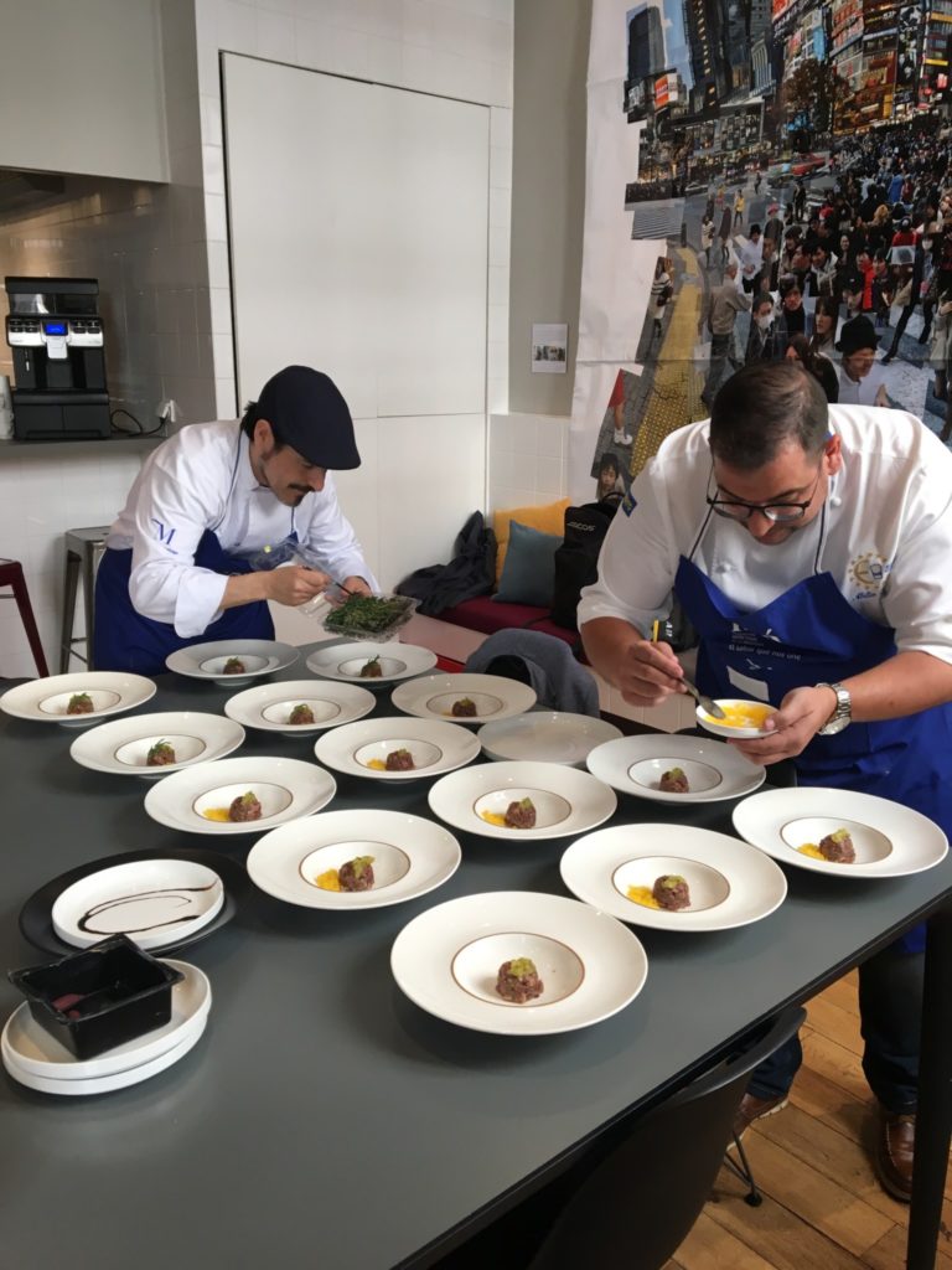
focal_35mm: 29
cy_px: 635
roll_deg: -1.1
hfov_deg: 48.2
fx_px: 1063
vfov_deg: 61.7
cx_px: 476
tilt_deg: -14.6
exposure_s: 1/33
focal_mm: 4.15
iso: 32
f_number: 2.2
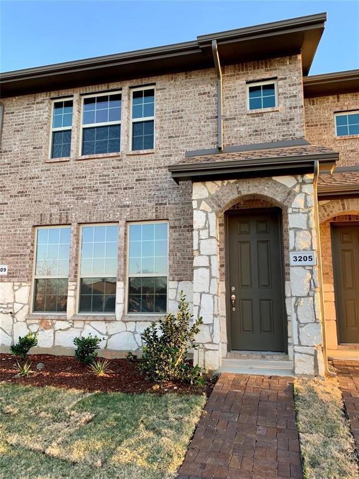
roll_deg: -0.7
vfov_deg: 67.3
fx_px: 360
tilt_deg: +9.8
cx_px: 180
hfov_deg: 53.1
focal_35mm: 26
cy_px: 240
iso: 32
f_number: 1.8
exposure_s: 1/122
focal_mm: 4.25
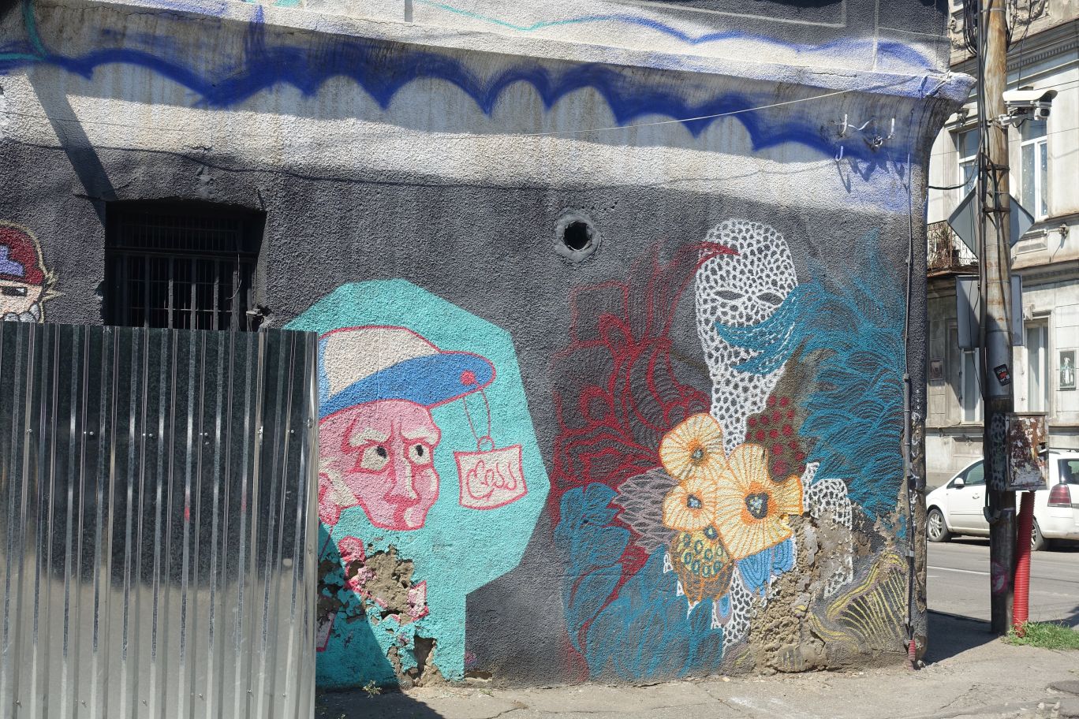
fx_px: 1738
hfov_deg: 34.5
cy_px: 360
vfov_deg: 23.4
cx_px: 540
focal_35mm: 58
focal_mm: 21.19
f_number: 5.6
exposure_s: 1/500
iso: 125
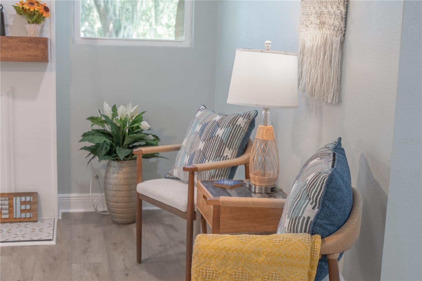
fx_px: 586
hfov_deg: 39.6
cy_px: 140
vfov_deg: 27.0
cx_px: 211
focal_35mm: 50
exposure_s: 1/320
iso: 200
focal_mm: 50
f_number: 8
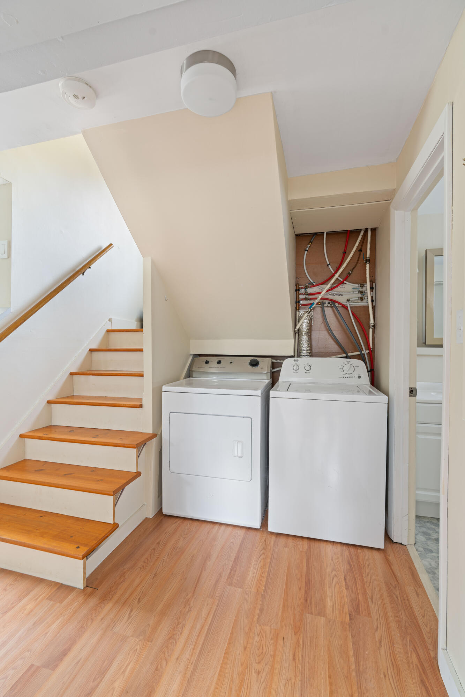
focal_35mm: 16
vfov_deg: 96.7
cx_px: 232
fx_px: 310
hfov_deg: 73.7
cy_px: 348
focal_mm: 16
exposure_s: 5
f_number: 7.1
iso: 50
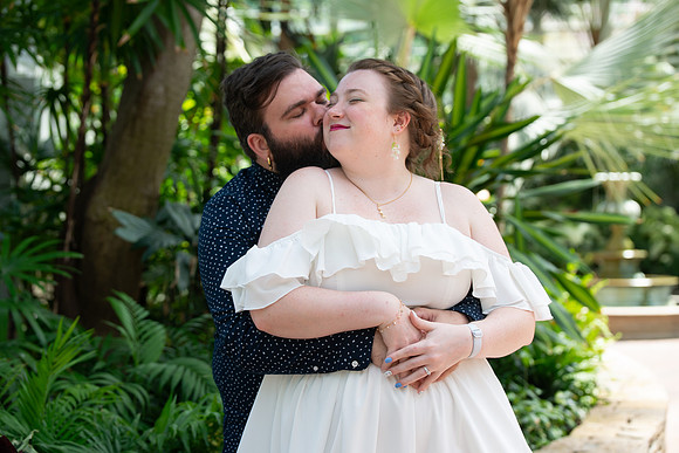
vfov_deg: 16.1
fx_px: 1603
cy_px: 226
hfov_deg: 23.9
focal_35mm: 85
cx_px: 340
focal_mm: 85
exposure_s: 1/250
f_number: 4.5
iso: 500
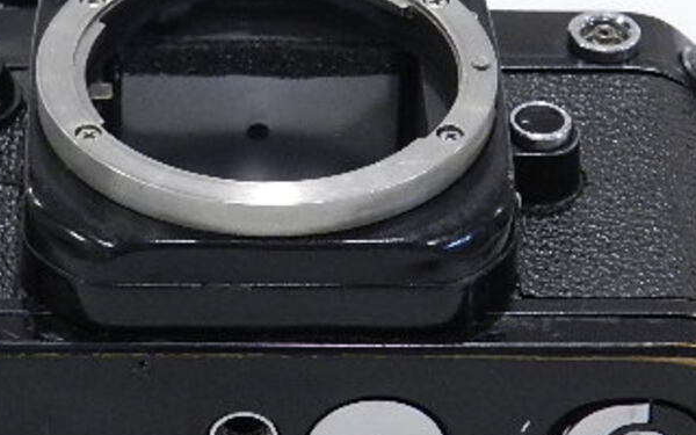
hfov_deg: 11.7
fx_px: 3376
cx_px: 177
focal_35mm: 178
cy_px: 121
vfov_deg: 7.4
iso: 800
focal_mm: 14.9
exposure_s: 1/50
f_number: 4.4
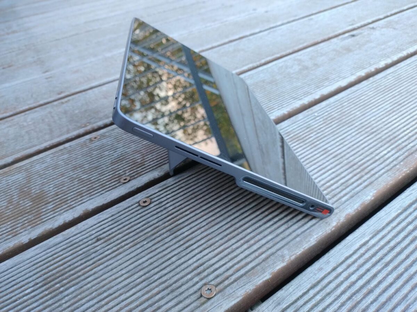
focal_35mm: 25
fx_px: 301
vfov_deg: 54.8
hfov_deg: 69.4
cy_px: 156
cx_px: 208
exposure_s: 1/50
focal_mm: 4.71
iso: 678
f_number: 1.7
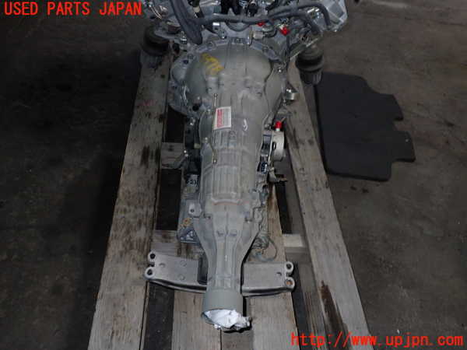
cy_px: 175
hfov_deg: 60.0
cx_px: 234
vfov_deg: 46.8
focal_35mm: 30
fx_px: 405
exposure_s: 1/30
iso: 200
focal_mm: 5.4
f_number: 6.3
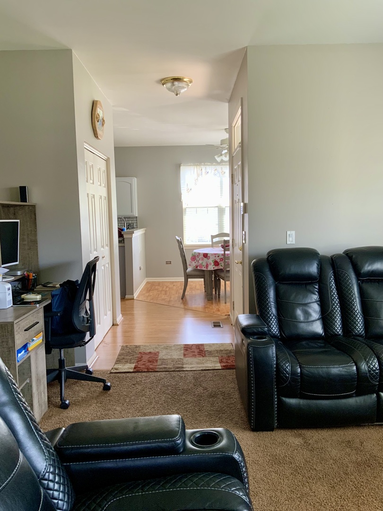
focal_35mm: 29
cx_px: 192
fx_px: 428
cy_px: 256
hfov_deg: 48.2
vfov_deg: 61.7
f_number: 1.8
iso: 80
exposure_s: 1/60
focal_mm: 3
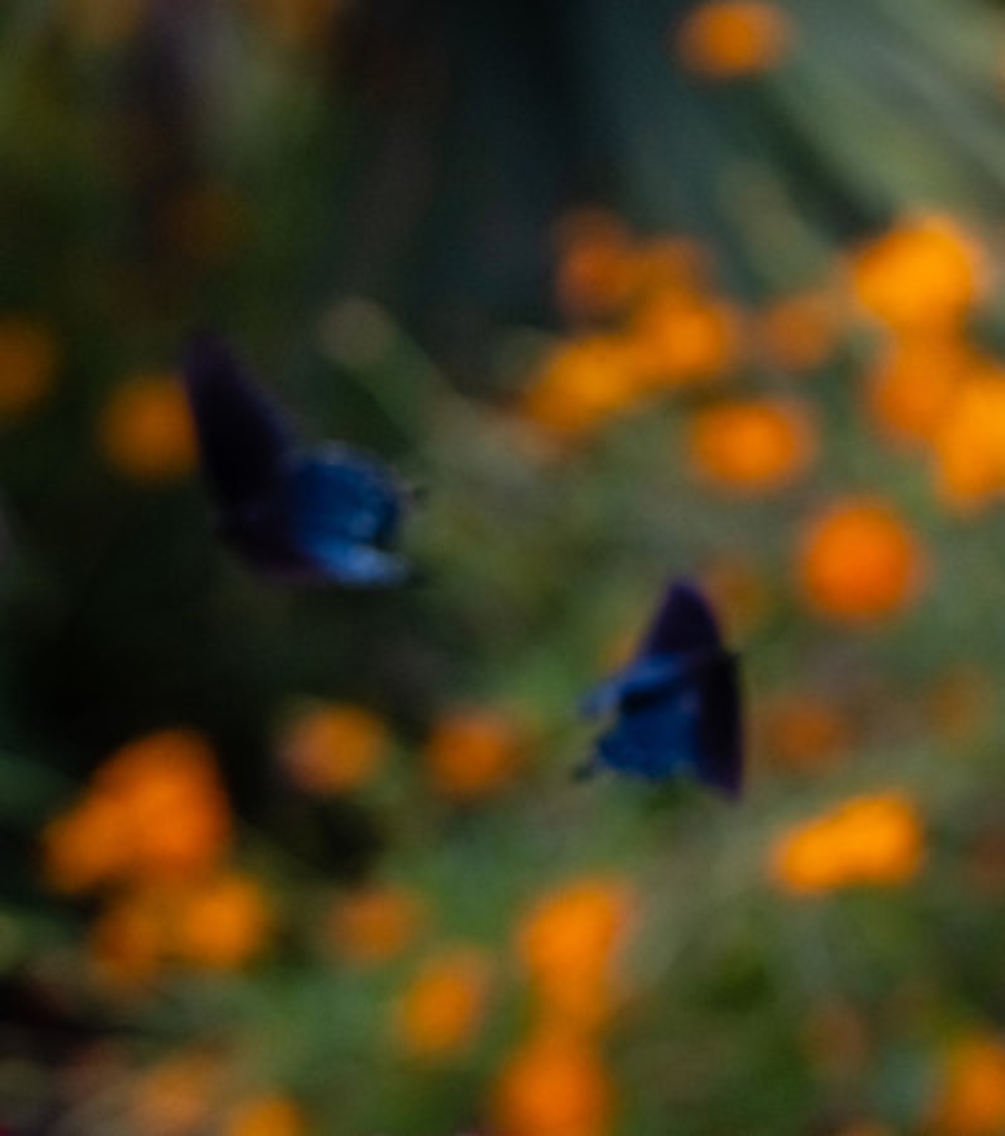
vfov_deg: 9.4
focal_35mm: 198
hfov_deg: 8.2
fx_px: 6931
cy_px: 490
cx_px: 1248
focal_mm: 100
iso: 2000
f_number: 5.6
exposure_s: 1/1250
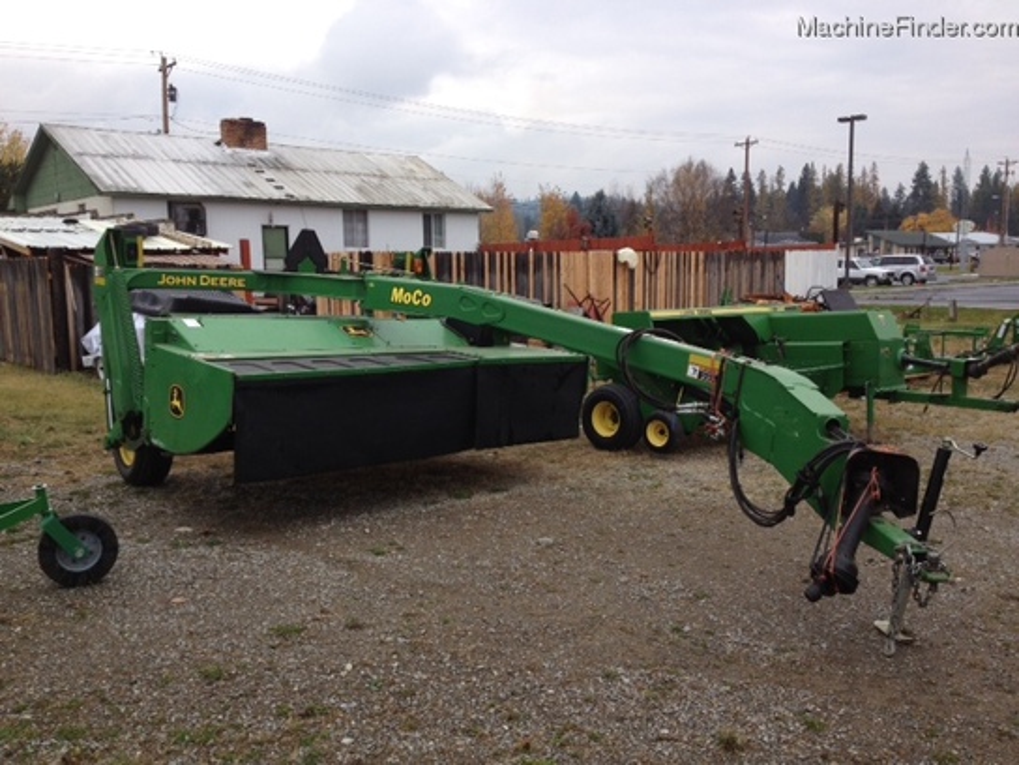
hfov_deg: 52.6
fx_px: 1030
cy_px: 382
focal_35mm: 35
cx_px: 510
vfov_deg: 40.7
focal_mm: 4.28
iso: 64
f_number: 2.4
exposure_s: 1/620
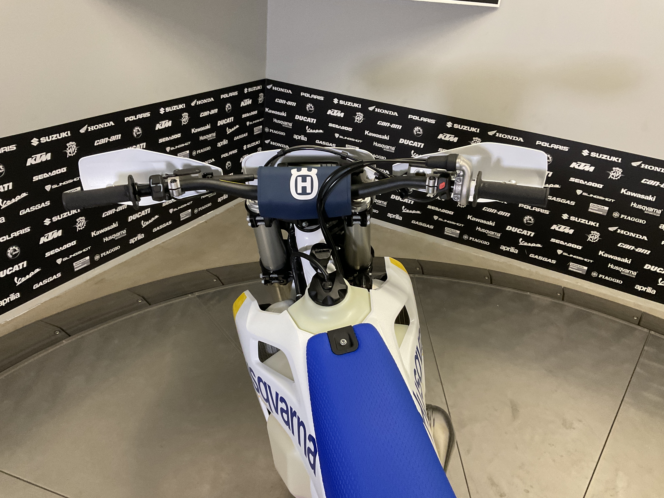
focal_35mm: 29
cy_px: 249
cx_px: 332
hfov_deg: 61.7
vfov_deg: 48.2
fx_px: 556
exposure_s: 1/60
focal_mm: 3
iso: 250
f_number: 1.8
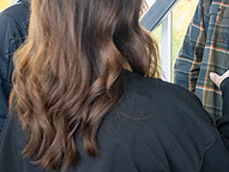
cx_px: 245
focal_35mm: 79
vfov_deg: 18.4
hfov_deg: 23.4
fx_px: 522
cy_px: 21
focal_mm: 27
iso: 1250
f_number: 4
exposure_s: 1/400
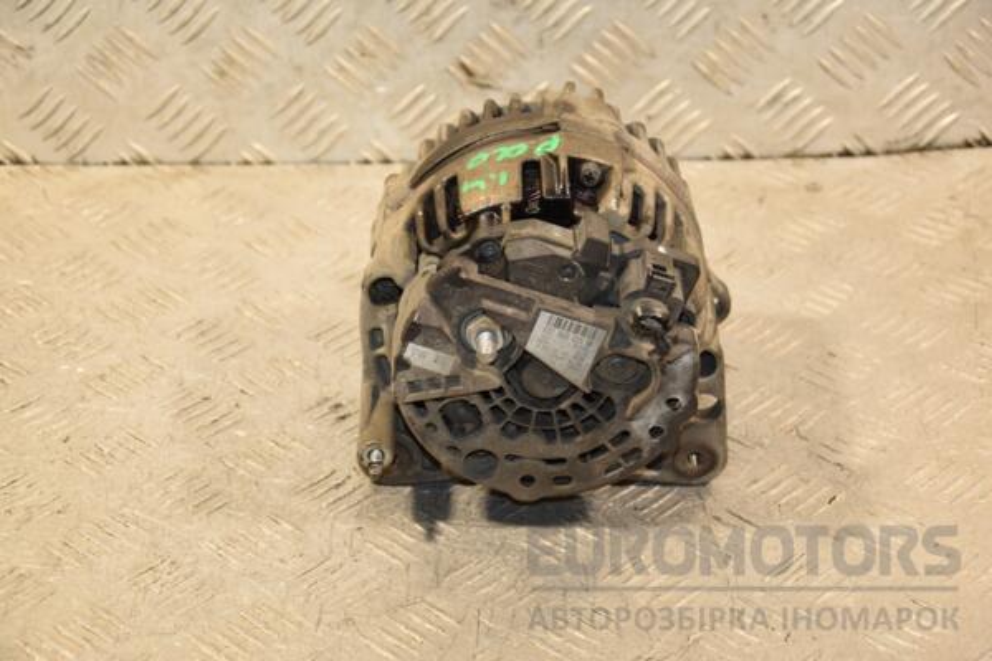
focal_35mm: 93
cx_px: 496
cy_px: 330
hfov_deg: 21.9
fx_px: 2562
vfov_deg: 14.7
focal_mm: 62
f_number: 5.3
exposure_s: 1/125
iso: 800
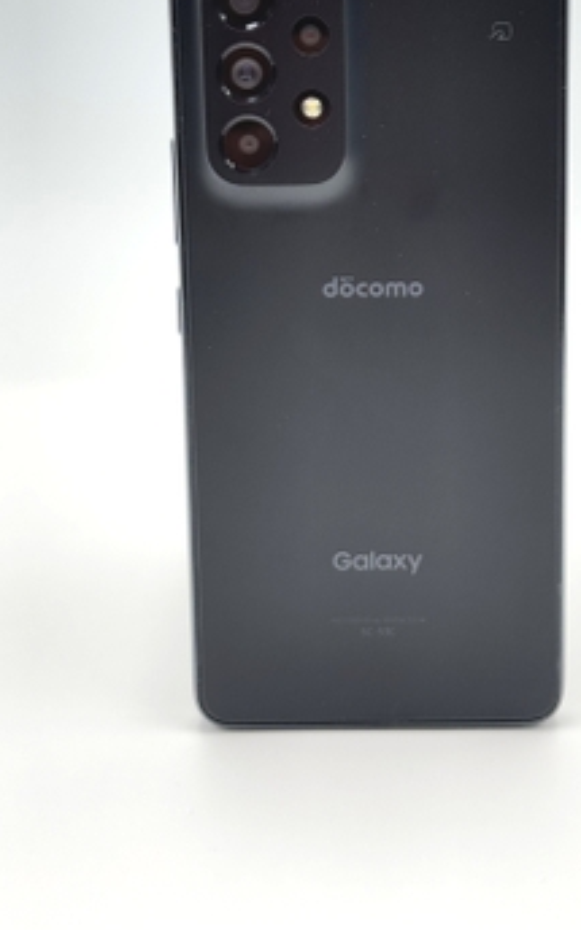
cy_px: 297
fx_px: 1799
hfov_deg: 18.3
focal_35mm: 71
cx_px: 381
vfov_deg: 28.8
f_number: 1.78
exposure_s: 1/203
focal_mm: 6.76
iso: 64
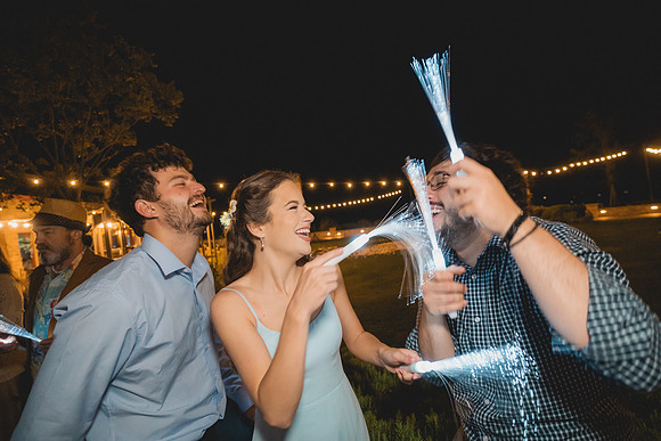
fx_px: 331
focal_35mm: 18
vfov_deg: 67.4
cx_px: 330
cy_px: 220
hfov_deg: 90.0
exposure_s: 1/125
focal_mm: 18
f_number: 2.8
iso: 8000
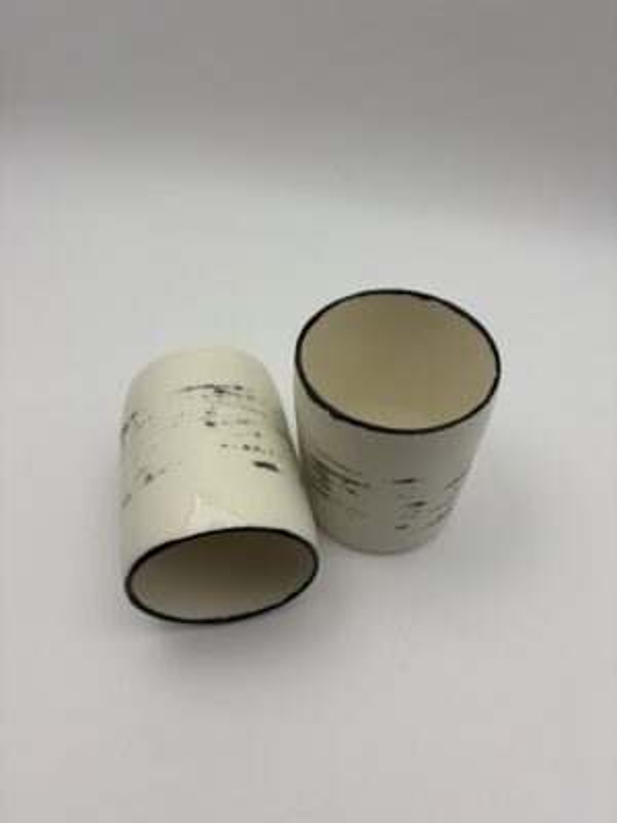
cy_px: 412
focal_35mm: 26
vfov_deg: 67.3
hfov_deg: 53.1
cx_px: 308
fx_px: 618
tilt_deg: -49.9
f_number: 1.6
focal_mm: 5.96
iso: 50
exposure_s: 1/1751
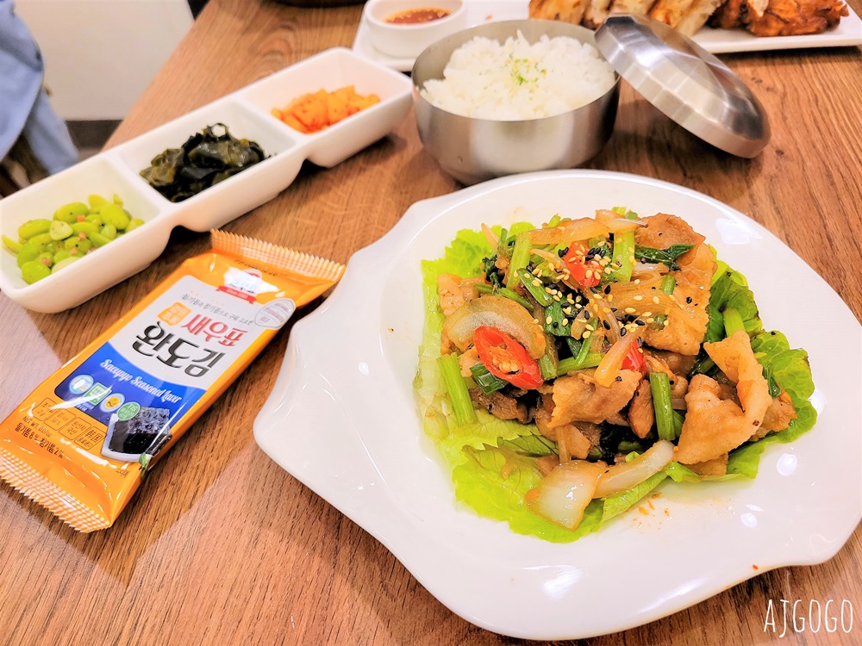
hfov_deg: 67.3
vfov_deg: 53.1
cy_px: 323
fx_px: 647
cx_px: 431
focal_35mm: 26
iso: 250
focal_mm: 5.4
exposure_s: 1/120
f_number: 1.8
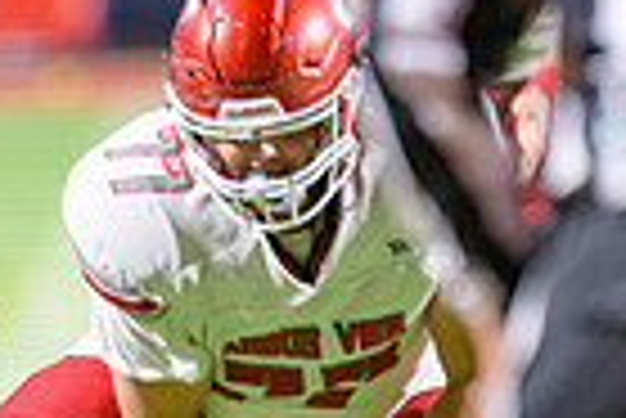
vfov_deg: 1.1
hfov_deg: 1.6
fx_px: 21811
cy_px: 303
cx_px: 207
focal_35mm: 1253
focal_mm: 300
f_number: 2.8
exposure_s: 1/250
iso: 2000
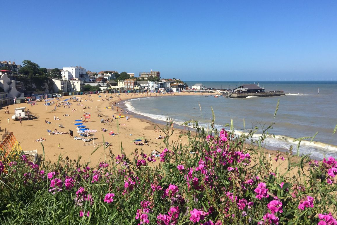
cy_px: 105
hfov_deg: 60.3
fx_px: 290
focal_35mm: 31
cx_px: 172
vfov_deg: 42.3
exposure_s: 1/2475
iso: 32
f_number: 2.2
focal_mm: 4.15
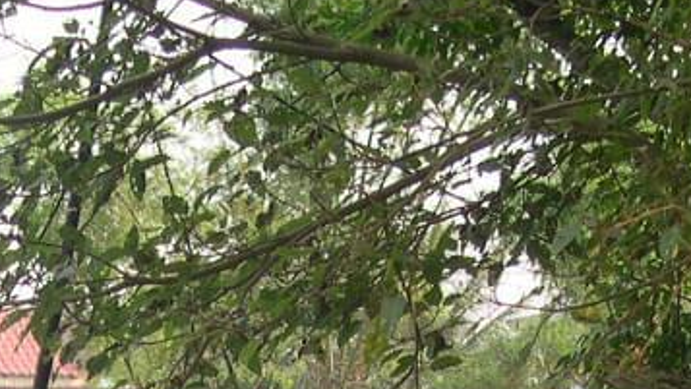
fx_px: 3720
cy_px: 906
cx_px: 93
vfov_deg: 5.8
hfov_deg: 10.6
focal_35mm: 203
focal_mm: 11.1
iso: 100
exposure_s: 1/125
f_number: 3.2
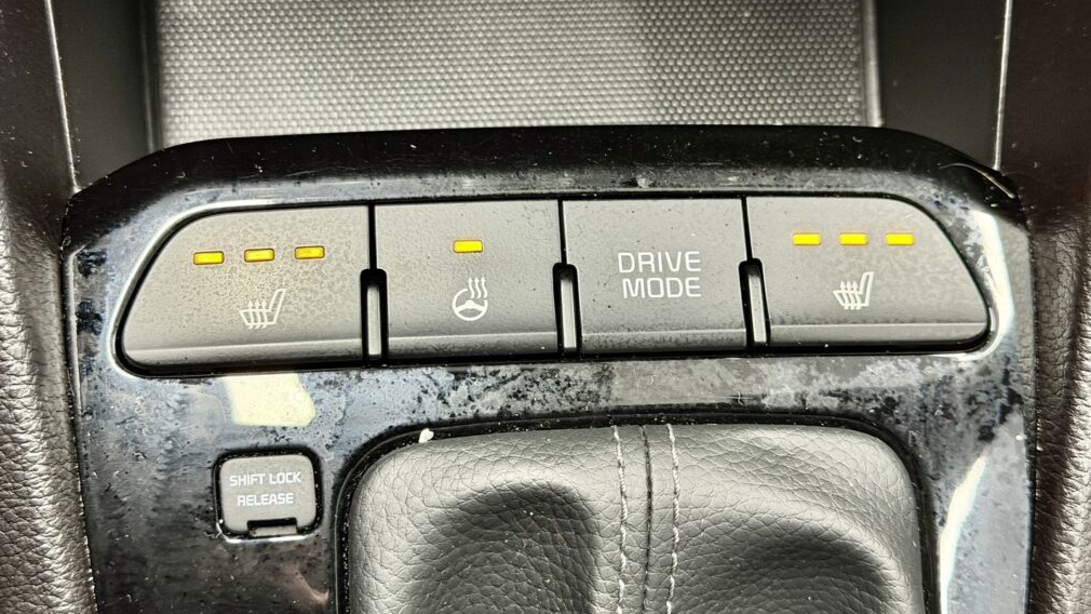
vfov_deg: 22.6
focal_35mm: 53
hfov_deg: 39.2
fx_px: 1533
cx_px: 542
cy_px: 255
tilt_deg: -70.4
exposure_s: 1/40
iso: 500
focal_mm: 6.76
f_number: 1.78
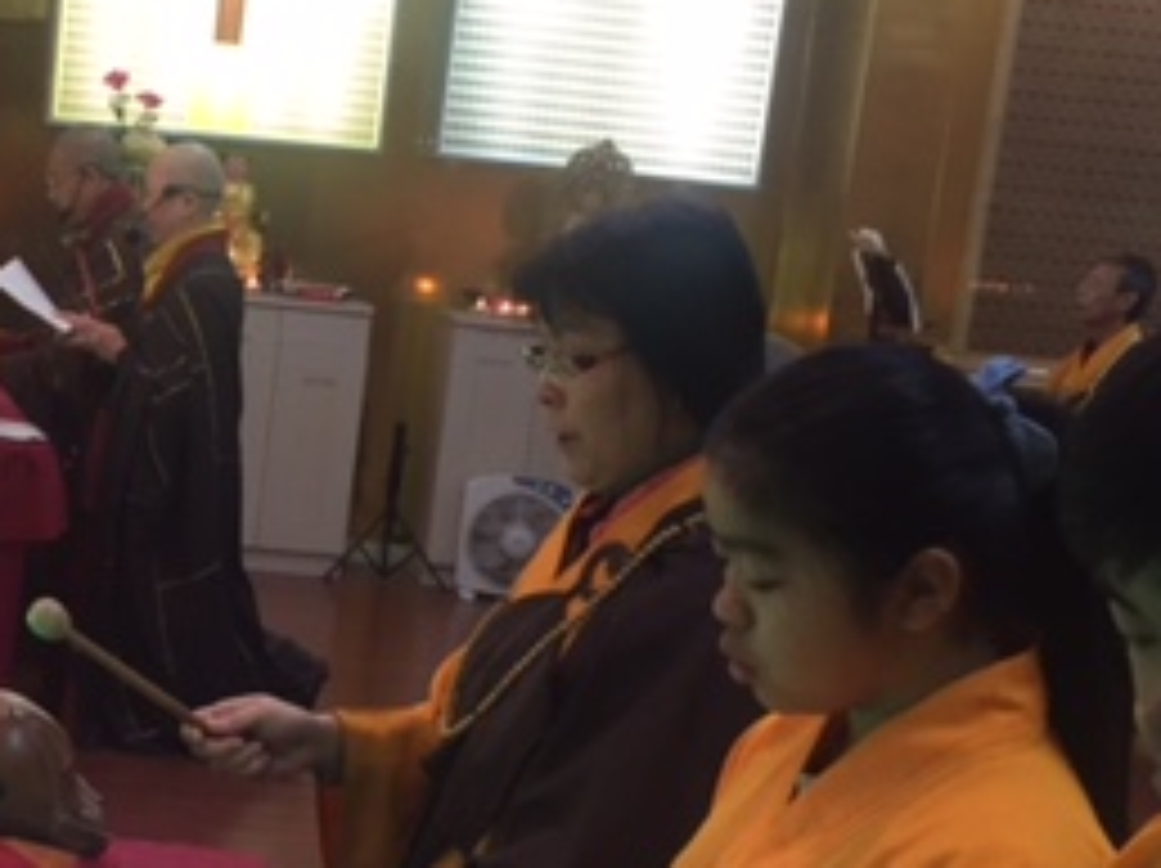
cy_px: 481
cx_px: 90
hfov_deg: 26.1
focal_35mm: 72
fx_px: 2413
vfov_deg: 20.4
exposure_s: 1/33
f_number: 2.2
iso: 64
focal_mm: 4.15
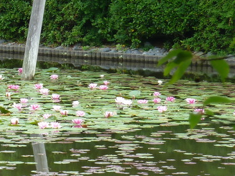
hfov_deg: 5.4
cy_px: -46
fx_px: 2469
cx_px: -134
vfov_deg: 4.1
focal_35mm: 364
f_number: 4.4
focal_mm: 18.2
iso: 80
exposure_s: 1/50
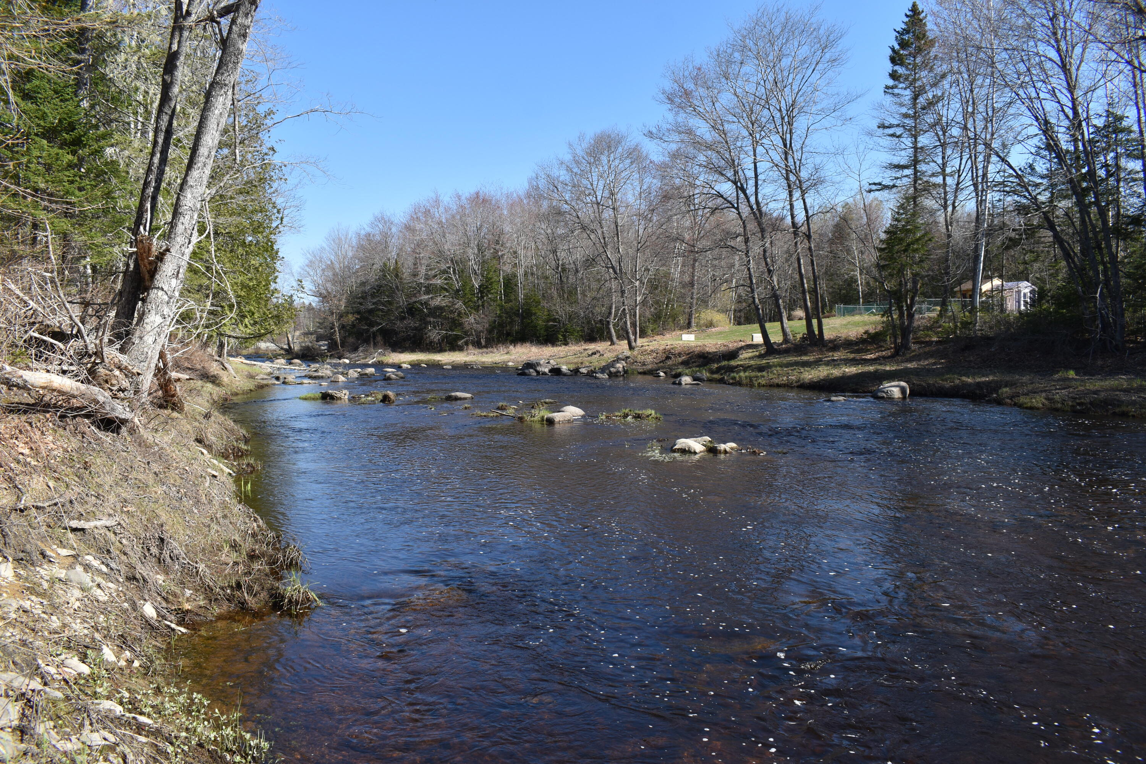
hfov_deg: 67.4
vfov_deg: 47.9
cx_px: 573
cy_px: 382
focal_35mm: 27
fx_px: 859
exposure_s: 1/200
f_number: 8
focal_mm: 18
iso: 100
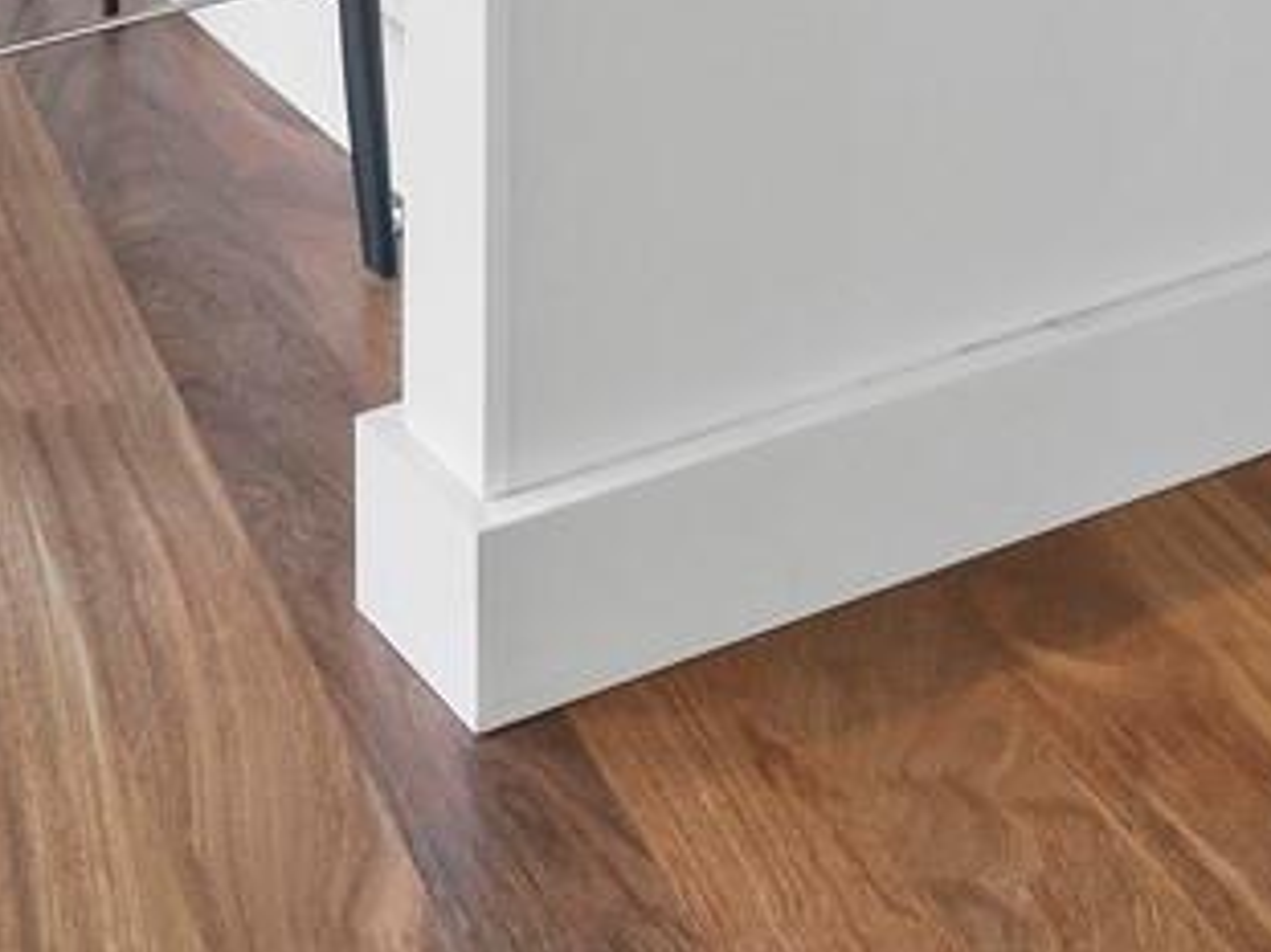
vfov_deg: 14.3
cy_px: -1295
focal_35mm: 72
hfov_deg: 24.9
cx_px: -180
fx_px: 2643
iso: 400
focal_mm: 7
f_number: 11
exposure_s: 1/5
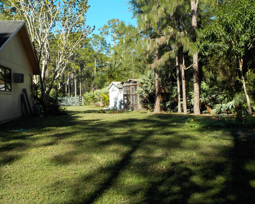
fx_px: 355
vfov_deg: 32.1
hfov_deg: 39.5
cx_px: 134
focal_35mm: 47
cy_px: 92
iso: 125
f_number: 3.7
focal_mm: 5.2
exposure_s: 1/640
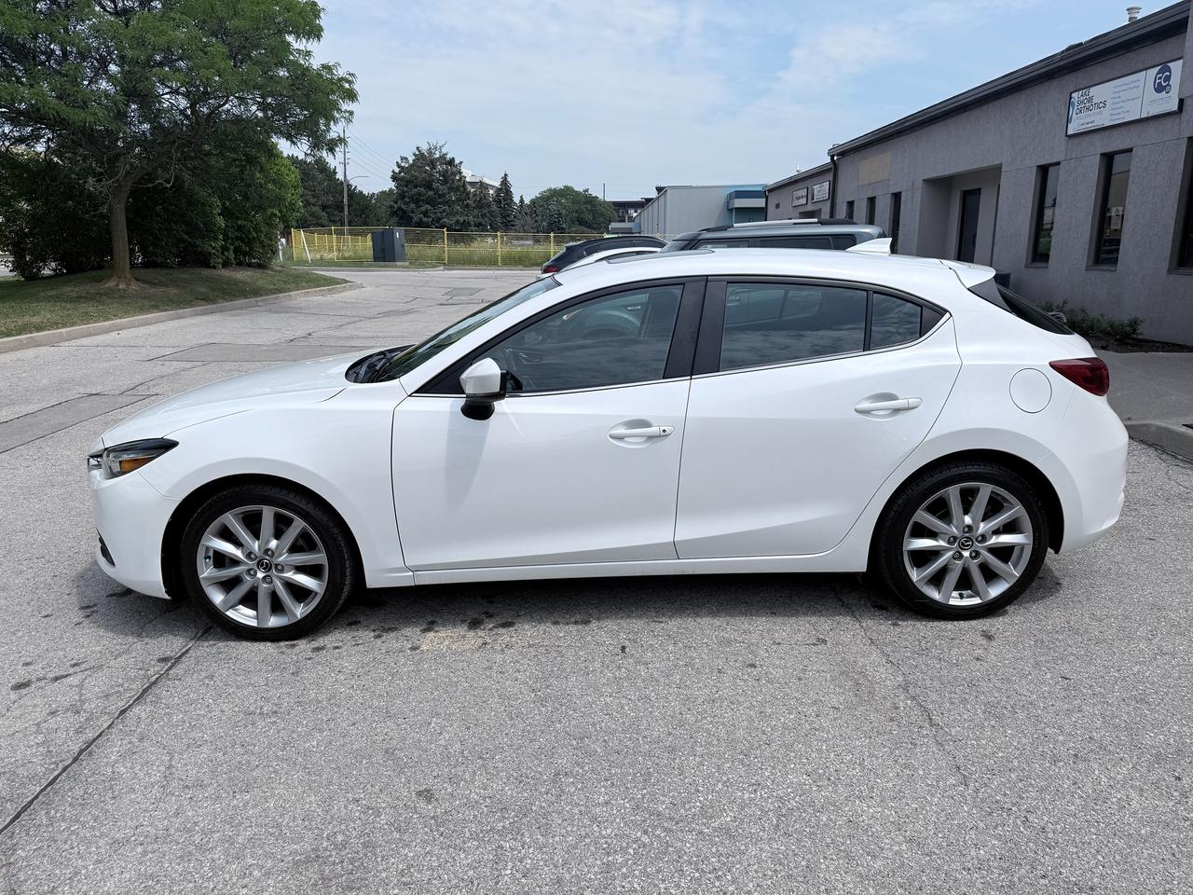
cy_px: 448
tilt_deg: -13.7
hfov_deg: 71.6
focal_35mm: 24
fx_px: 827
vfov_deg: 56.8
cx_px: 596
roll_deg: -0.4
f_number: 1.78
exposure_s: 1/8130
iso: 80
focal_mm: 6.76
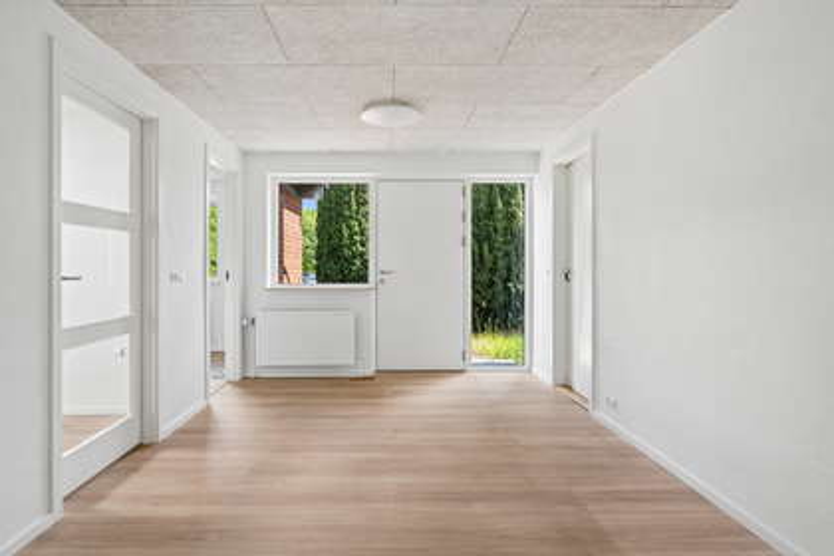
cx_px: 417
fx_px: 429
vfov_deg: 65.9
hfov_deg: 88.4
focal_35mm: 18
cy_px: 278
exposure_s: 1/100
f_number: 9
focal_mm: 18.5
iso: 640
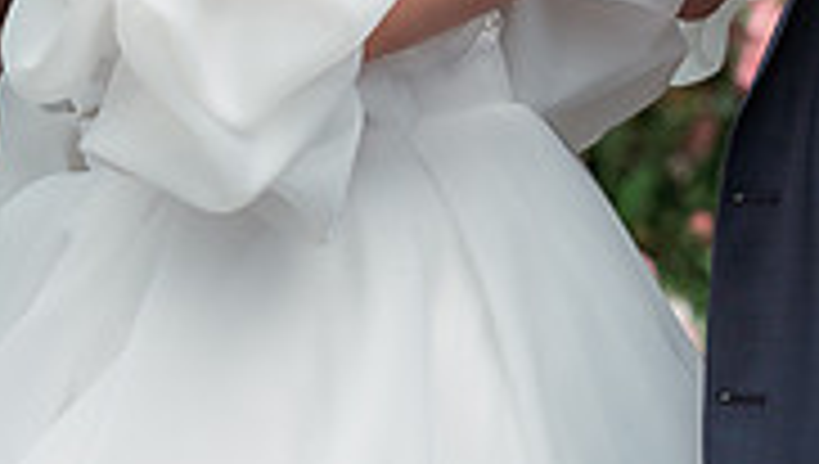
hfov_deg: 6.5
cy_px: -318
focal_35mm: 332
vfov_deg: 3.7
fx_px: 7221
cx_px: 658
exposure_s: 1/800
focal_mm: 85
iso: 250
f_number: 4.5
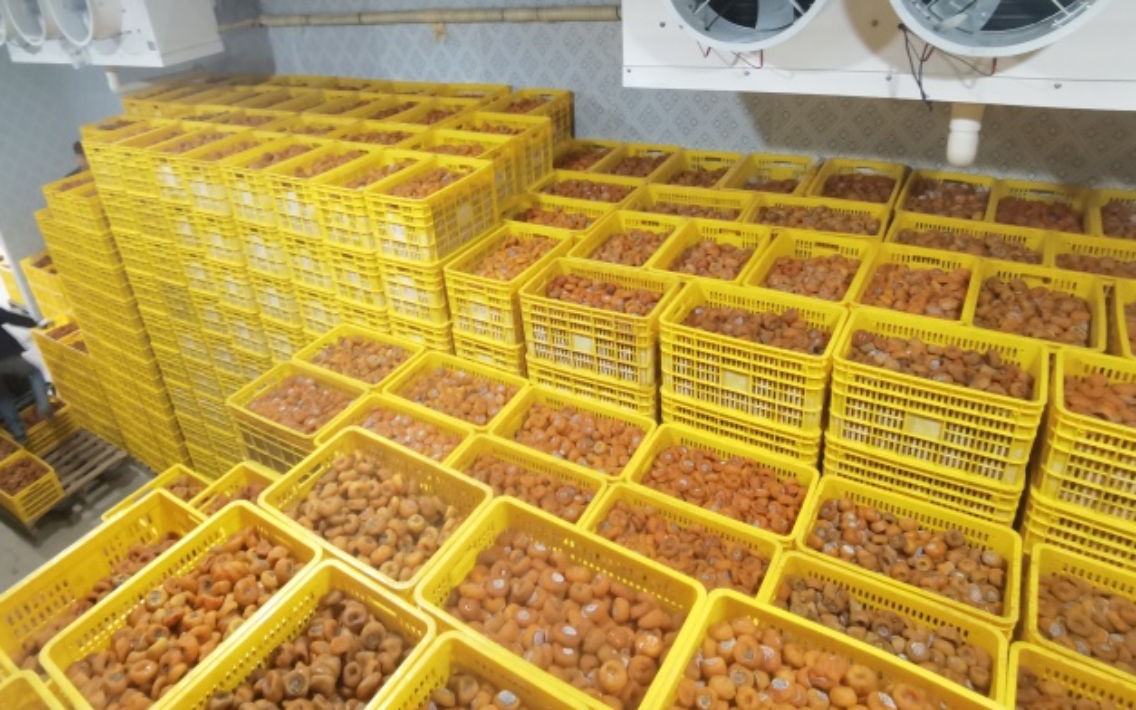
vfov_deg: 52.1
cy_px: 243
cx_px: 487
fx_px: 712
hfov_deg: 76.7
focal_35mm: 23
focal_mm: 2.26
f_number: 2.2
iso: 500
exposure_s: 1/20
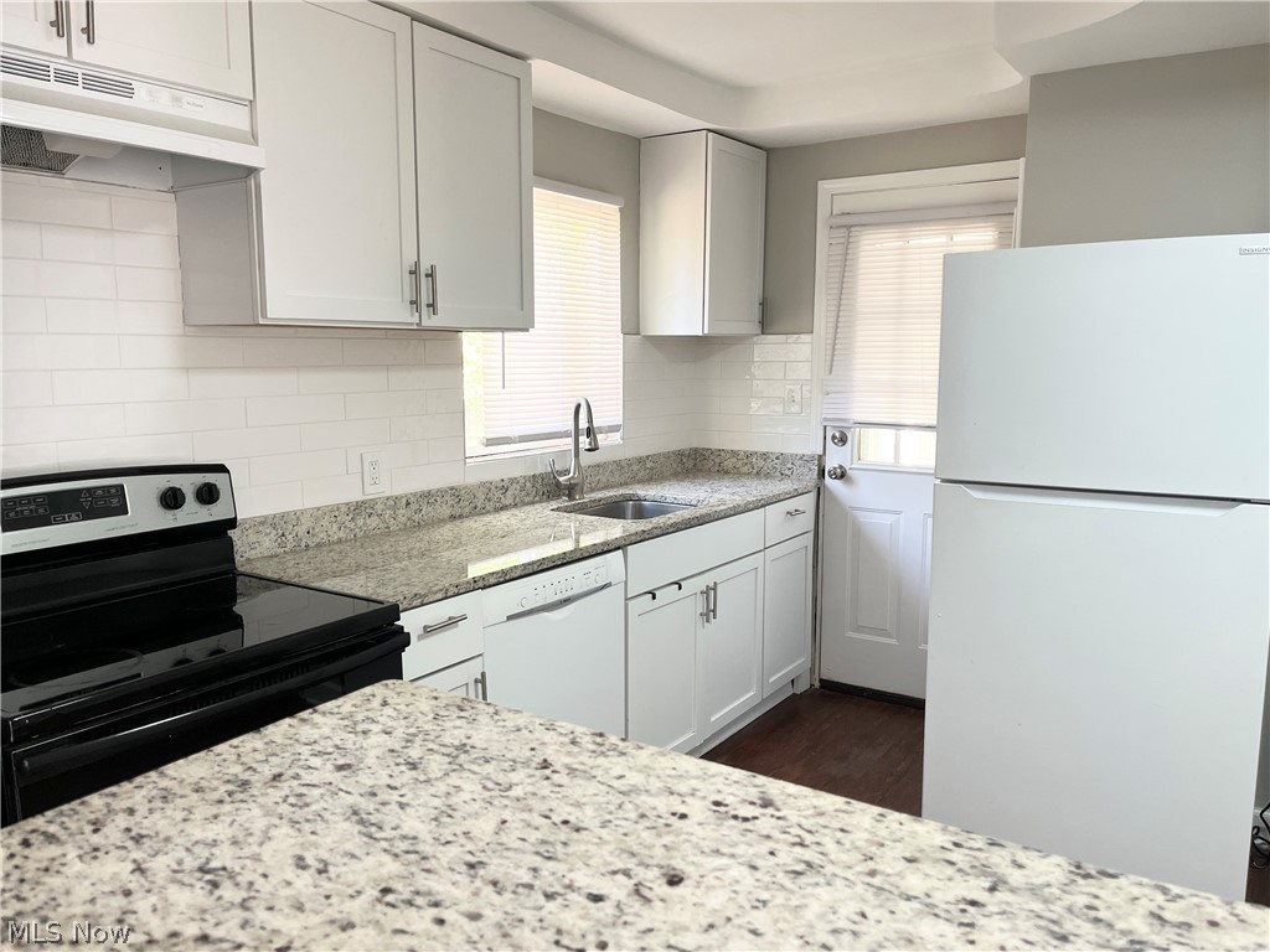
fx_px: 954
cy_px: 476
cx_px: 635
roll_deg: +0.4
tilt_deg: -8.2
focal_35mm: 26
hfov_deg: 67.3
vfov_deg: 53.1
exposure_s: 1/60
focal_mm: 5.1
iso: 80
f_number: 1.6
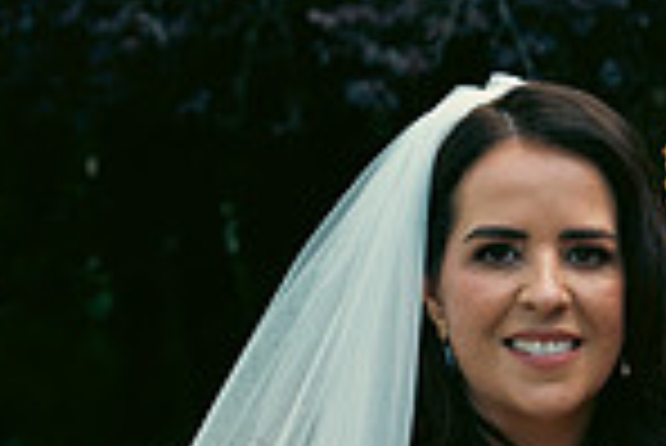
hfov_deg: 11.1
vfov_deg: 7.3
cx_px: 590
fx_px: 3407
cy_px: 696
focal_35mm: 184
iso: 160
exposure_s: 1/250
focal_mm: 47
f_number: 5
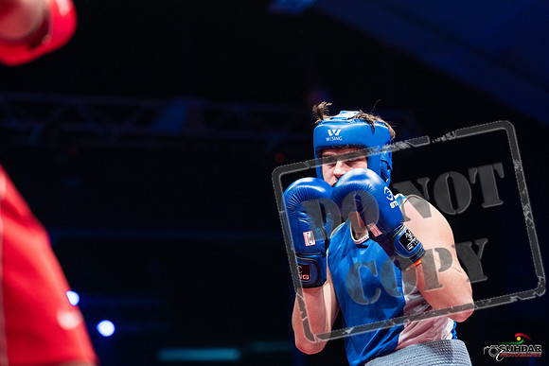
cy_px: 183
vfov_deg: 13.7
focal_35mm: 100
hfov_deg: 20.4
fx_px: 1525
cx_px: 274
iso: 4000
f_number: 2.8
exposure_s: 1/1000
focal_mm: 100
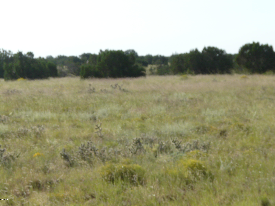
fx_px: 1390
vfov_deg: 8.5
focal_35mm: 175
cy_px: 103
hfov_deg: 11.3
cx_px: 138
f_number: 5.6
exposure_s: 1/400
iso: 100
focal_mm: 28.8
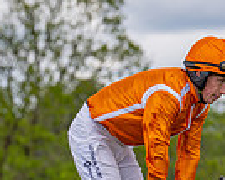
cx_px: 75
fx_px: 2994
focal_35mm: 450
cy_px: 336
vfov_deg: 3.4
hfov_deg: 4.3
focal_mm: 95
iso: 200
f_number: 2.8
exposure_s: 1/2000
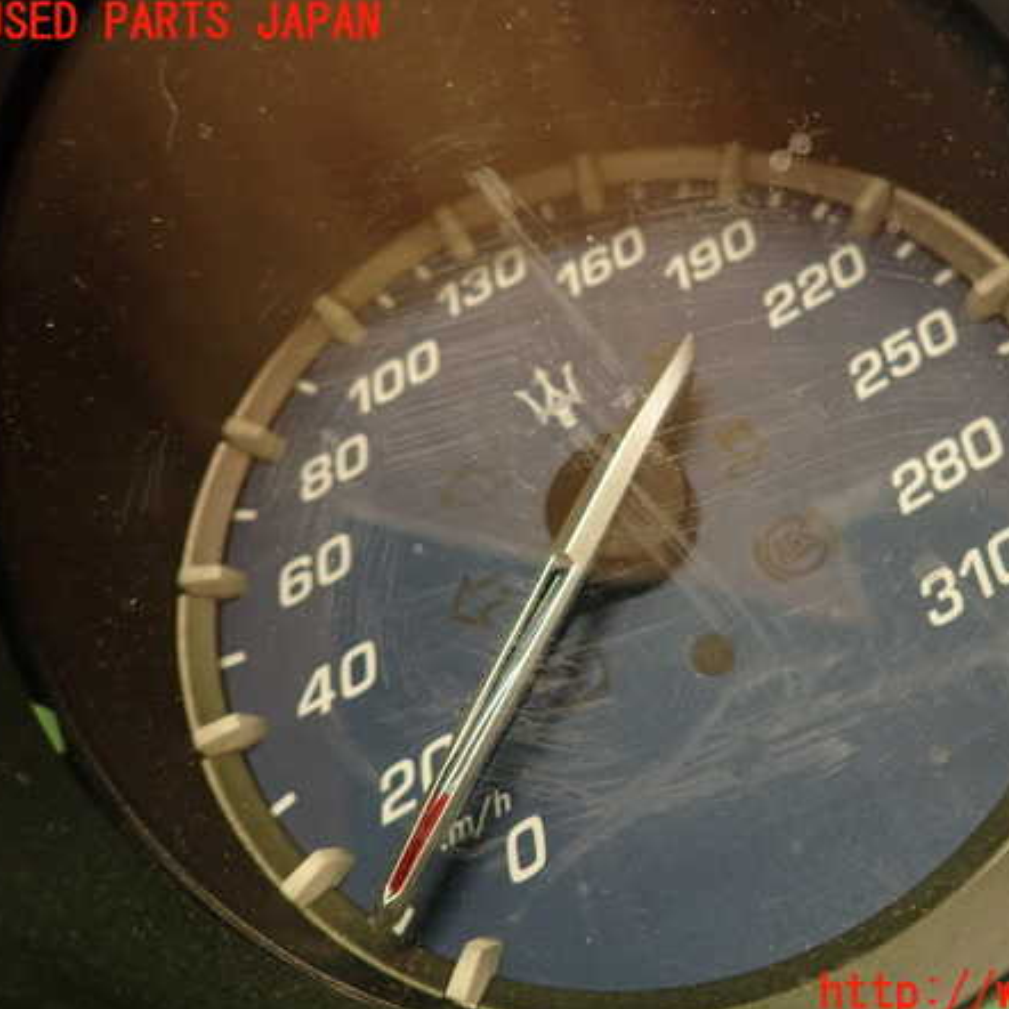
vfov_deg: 54.0
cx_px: 651
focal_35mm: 30
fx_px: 989
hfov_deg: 53.2
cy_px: 509
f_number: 2
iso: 250
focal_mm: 4.5
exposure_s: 1/30
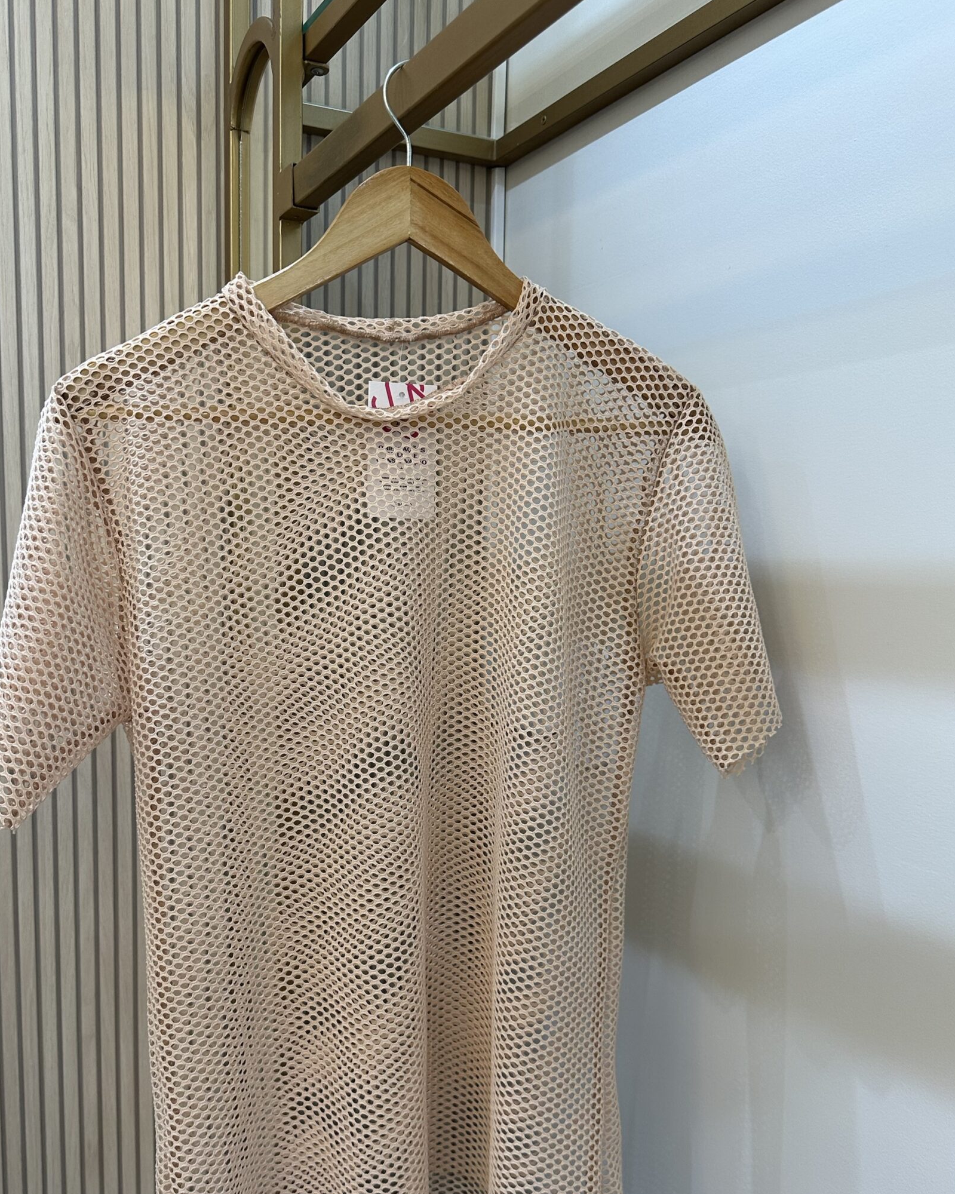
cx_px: 428
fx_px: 1060
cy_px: 715
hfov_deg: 48.4
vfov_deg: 58.3
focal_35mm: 30
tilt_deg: -6.6
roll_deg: -2.3
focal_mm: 6.86
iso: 125
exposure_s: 1/120
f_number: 1.78
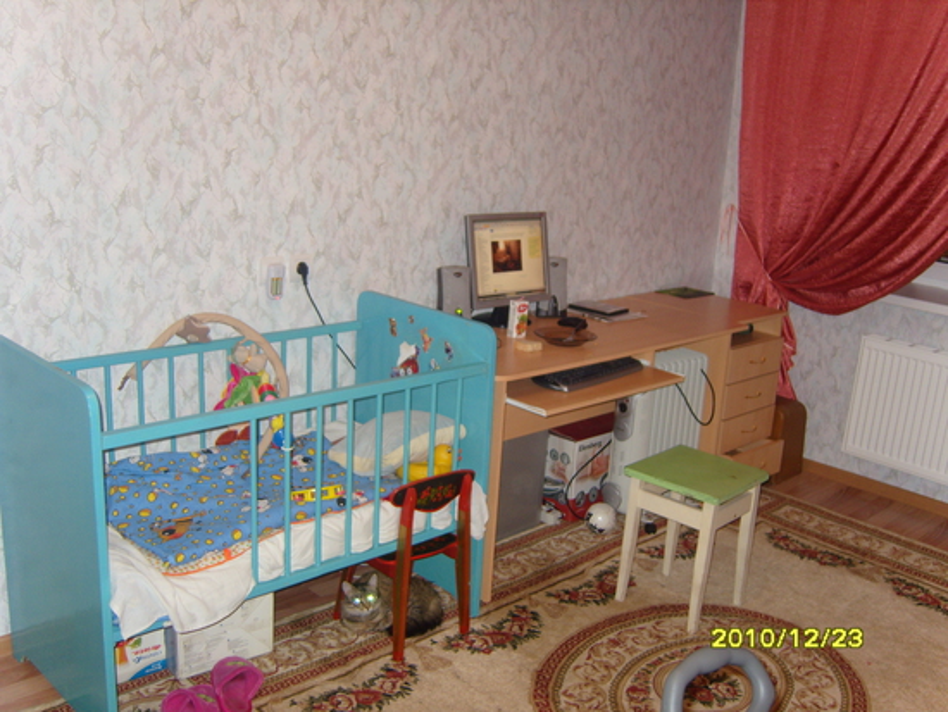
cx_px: 474
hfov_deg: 52.6
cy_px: 356
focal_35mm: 35
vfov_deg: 40.7
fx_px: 959
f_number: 2.8
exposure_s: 1/30
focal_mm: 7.4
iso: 116
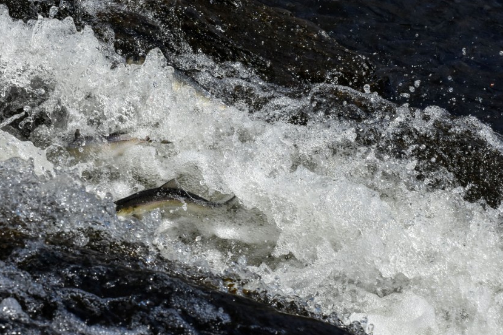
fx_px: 2640
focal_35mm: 189
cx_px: 235
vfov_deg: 7.3
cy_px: 184
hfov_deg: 10.9
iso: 500
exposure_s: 1/1250
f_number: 11
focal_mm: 102
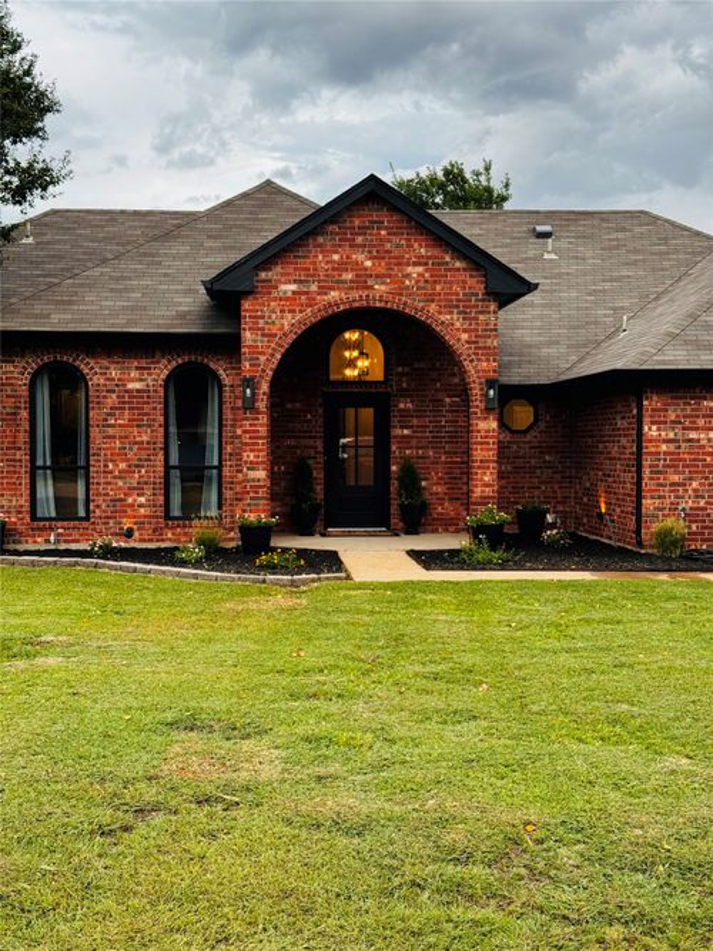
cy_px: 476
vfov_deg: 39.7
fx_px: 1319
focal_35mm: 48
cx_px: 356
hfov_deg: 30.3
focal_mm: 6.76
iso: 64
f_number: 1.78
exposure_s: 1/188
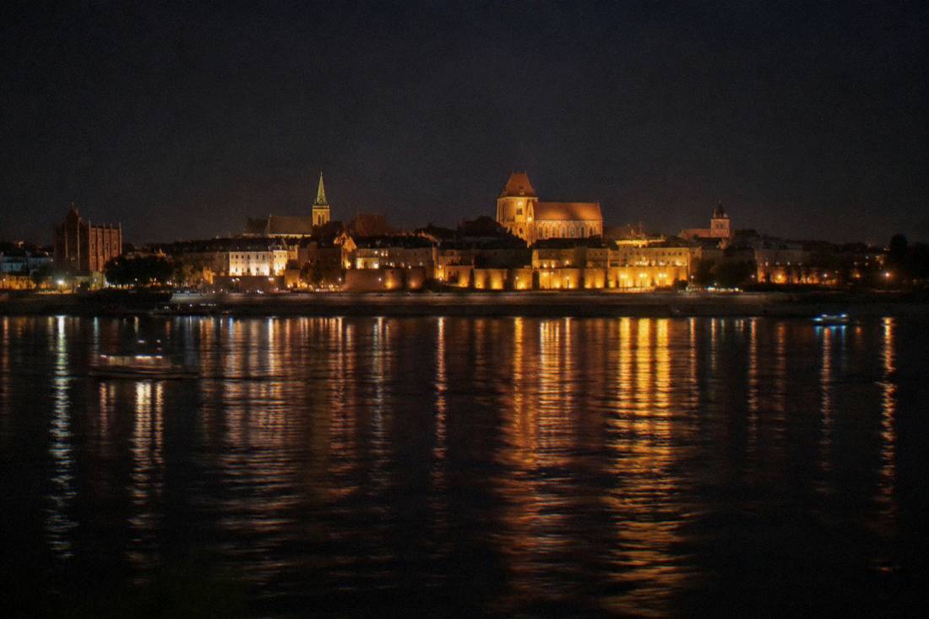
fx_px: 903
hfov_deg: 54.4
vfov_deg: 37.8
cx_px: 464
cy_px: 310
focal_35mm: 35
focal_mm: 35
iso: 5000
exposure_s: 1/20
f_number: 9
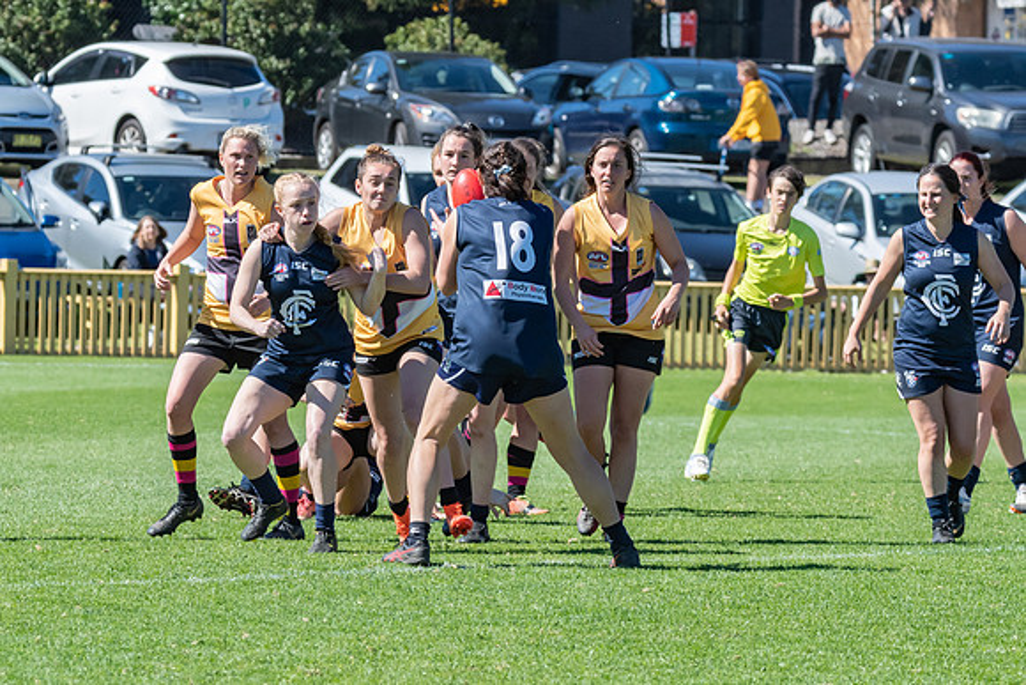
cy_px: 334
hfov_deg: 4.5
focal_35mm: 461
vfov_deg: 3.0
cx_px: 372
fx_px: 13137
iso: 800
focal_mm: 240
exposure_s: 1/1250
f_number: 10
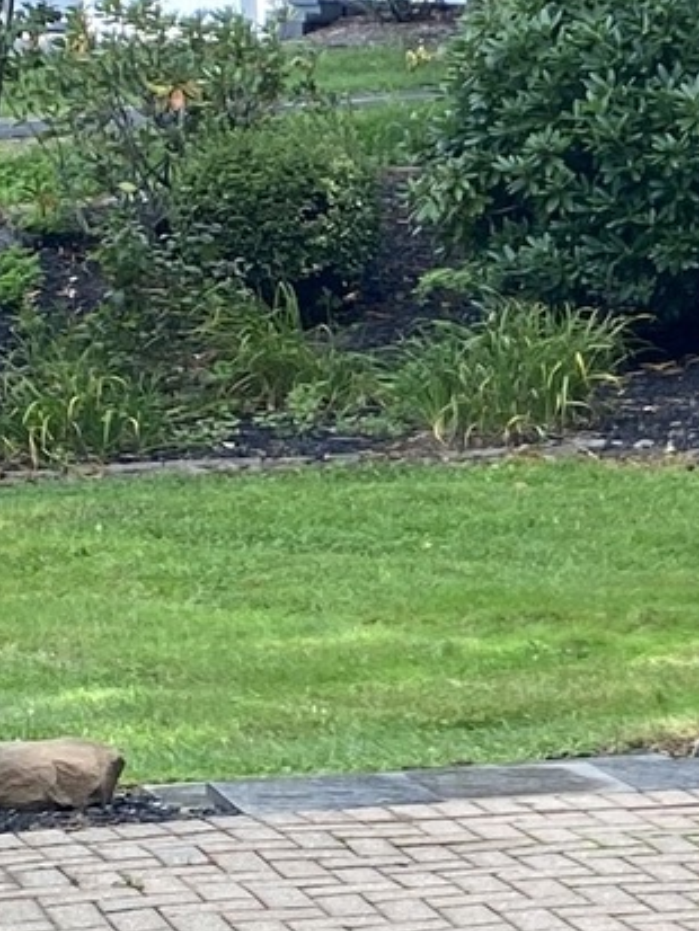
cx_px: 1454
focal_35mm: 145
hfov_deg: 9.5
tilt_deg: -11.2
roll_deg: -0.7
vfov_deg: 13.4
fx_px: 3902
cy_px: 947
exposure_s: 1/313
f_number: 1.8
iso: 32
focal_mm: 4.25
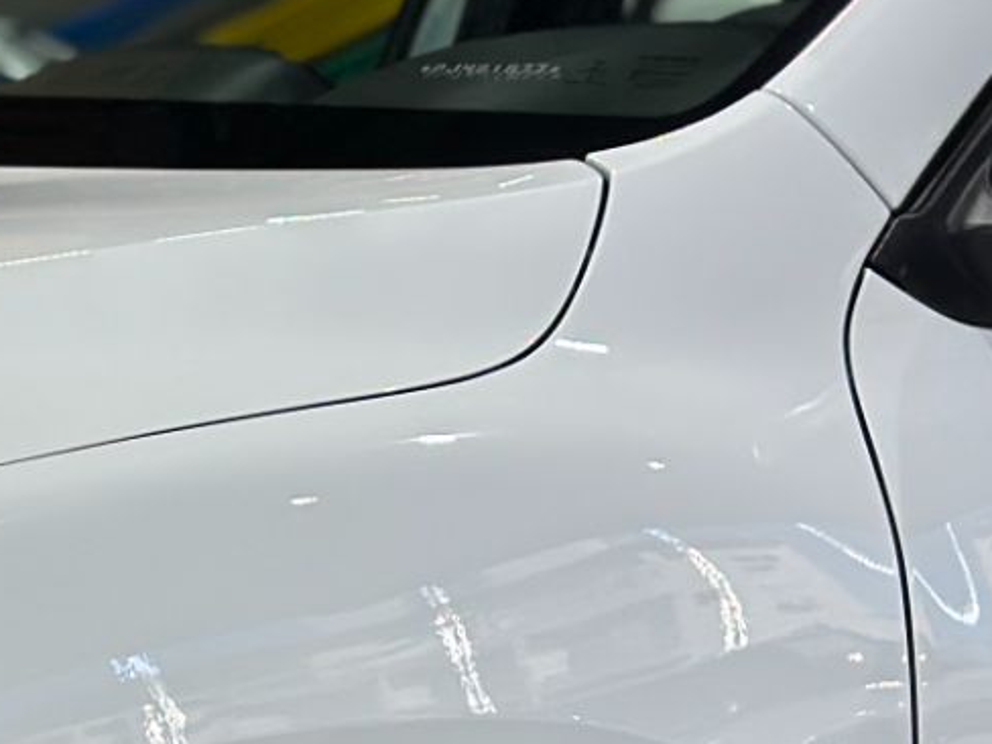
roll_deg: -1.3
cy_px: 1124
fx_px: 5416
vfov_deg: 7.7
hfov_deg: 10.1
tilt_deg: -11.4
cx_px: -516
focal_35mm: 189
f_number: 1.78
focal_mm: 6.86
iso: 100
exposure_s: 1/120
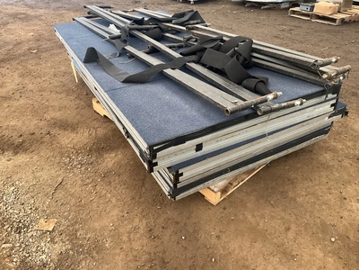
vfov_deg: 48.2
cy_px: 135
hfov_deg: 61.7
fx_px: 301
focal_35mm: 29
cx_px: 180
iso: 64
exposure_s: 1/121
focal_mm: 3
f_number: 1.8
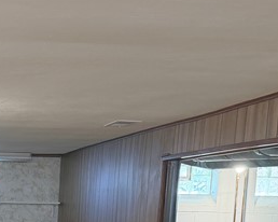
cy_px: 329
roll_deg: -1.3
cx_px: -68
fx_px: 765
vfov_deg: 15.3
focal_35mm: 93
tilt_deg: -9.6
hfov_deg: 19.3
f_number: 1.78
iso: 200
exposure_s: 1/60
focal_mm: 6.76
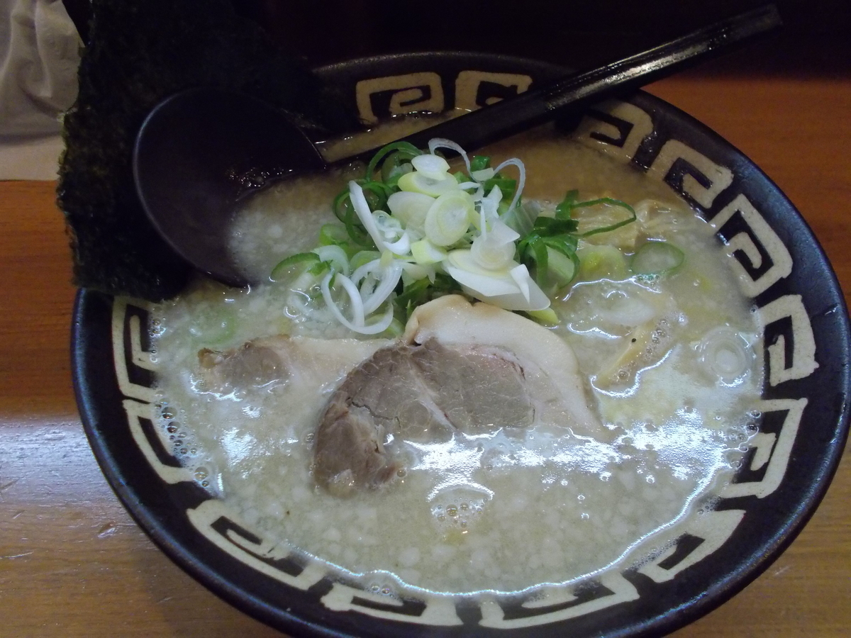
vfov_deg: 46.8
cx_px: 426
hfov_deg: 60.0
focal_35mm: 30
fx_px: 738
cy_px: 319
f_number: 3.4
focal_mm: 5.3
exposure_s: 1/60
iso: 800
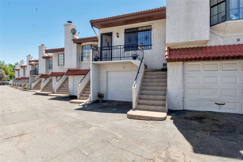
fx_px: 128
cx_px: 122
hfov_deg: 86.9
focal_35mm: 19
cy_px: 81
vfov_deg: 64.5
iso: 100
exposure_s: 1/60
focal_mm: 13
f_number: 16
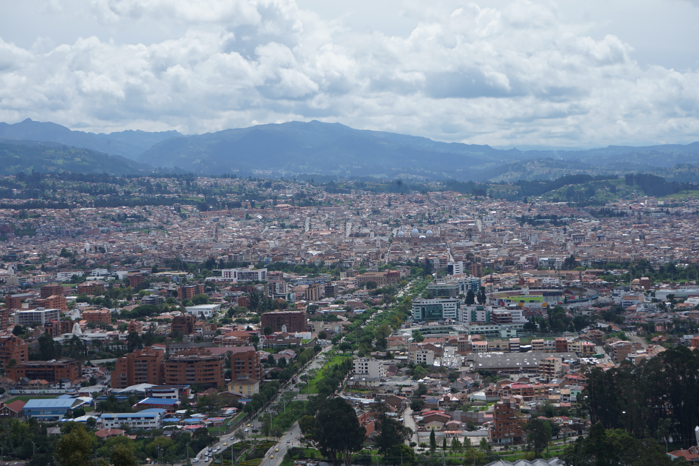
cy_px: 233
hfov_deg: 28.8
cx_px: 350
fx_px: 1359
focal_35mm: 70
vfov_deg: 19.5
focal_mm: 70
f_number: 13
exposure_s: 1/200
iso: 100
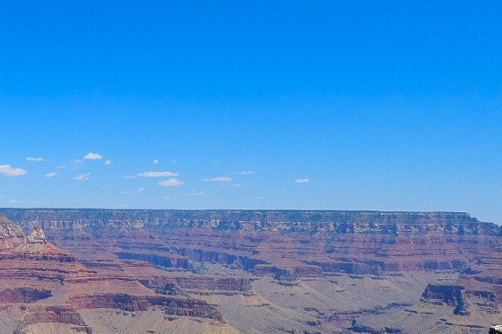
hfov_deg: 30.6
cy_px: 210
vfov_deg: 22.6
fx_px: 836
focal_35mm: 60
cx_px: -21
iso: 800
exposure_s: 1/600
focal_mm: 14
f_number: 8
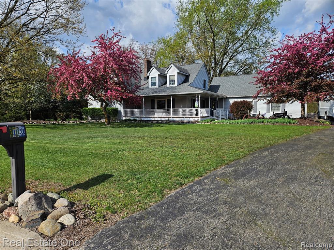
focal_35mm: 23
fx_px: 222
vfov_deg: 58.9
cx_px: 167
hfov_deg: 73.9
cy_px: 125
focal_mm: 5.4
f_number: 1.8
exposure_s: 1/2005
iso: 25
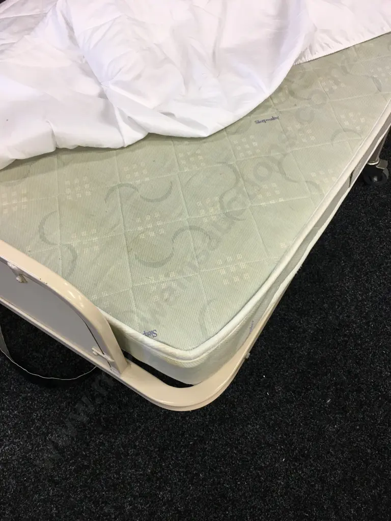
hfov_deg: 48.2
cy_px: 260
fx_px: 437
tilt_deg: -57.2
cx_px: 196
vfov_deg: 61.7
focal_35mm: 29
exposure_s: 1/33
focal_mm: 4.15
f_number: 2.2
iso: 40
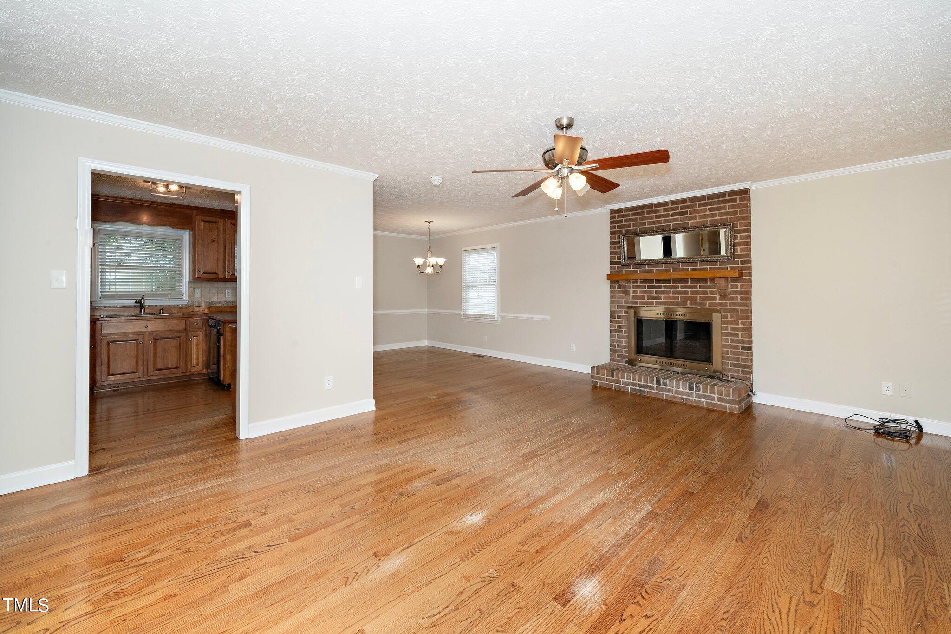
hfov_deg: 104.3
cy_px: 317
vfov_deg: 81.2
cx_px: 476
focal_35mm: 14
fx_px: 370
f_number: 11
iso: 640
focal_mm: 14
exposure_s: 1/60
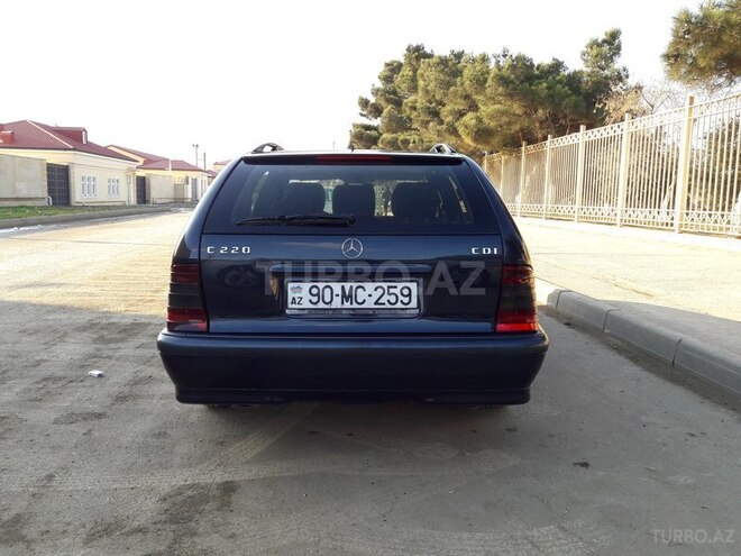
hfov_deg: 63.4
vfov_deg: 49.7
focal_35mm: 28
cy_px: 278
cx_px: 370
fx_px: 599
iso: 40
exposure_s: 1/275
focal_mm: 3.7
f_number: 1.9
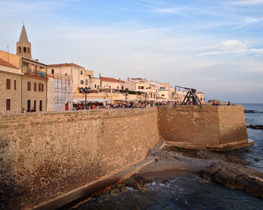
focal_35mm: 37
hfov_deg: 49.1
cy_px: 106
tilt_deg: -3.0
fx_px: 288
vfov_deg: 40.1
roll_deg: +0.0
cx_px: 133
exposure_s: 1/358
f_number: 2.4
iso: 50
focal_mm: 4.28
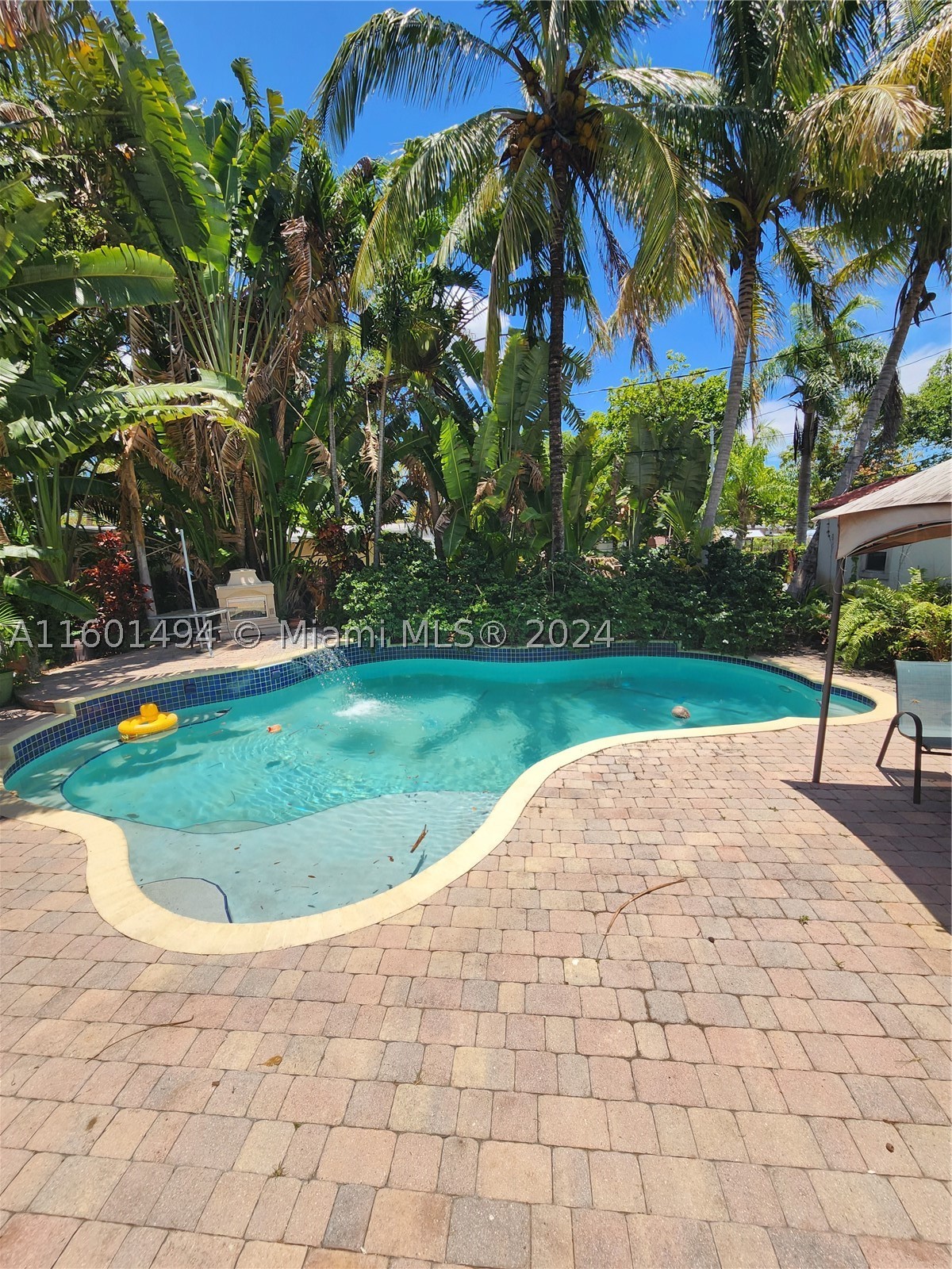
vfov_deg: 106.2
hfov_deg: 89.9
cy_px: 634
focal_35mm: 13
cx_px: 476
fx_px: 477
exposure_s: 1/1794
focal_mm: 2.2
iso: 50
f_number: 2.2
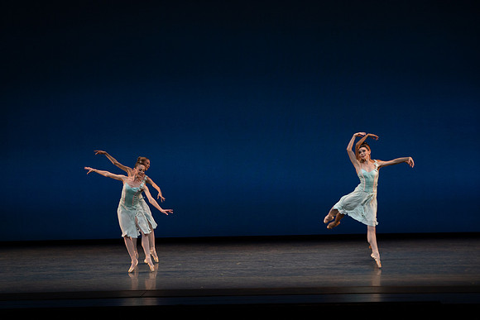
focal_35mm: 124
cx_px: 240
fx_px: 1654
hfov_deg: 16.5
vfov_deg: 11.1
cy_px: 160
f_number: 8
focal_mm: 124
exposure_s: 1/500
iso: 3200
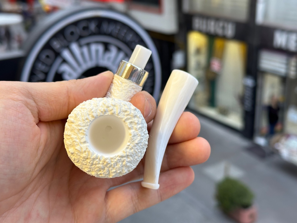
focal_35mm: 48
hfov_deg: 39.7
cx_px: 148
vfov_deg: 30.3
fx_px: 412
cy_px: 112
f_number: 1.78
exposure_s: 1/50
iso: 50
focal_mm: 6.86
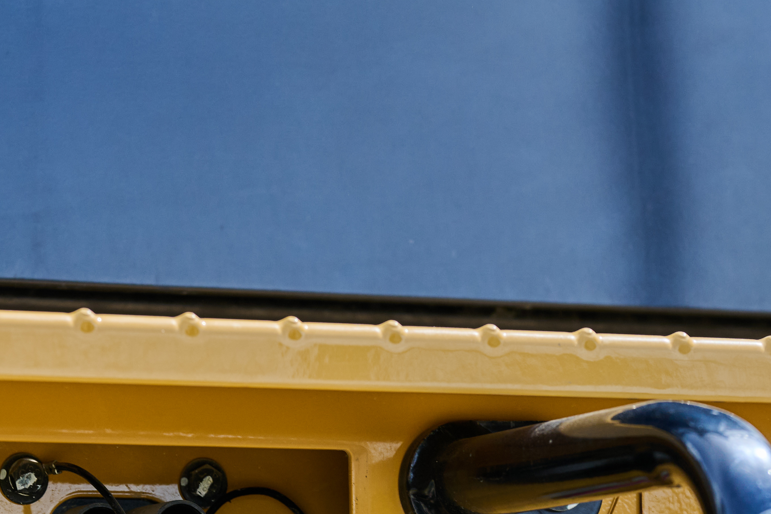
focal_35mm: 183
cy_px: 495
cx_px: 375
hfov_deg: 11.2
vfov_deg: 7.5
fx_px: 3919
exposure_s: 1/640
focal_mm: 60
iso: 64
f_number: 4
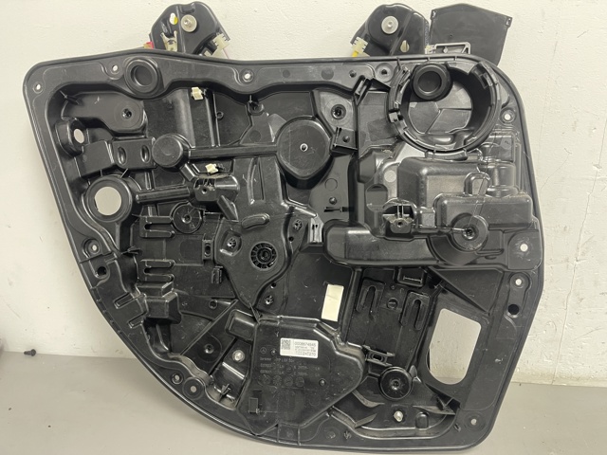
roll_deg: -0.7
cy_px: 228
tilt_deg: -17.3
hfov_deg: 69.4
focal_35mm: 25
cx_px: 304
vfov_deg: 54.9
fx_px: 438
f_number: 1.6
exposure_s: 1/50
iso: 250
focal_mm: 5.1
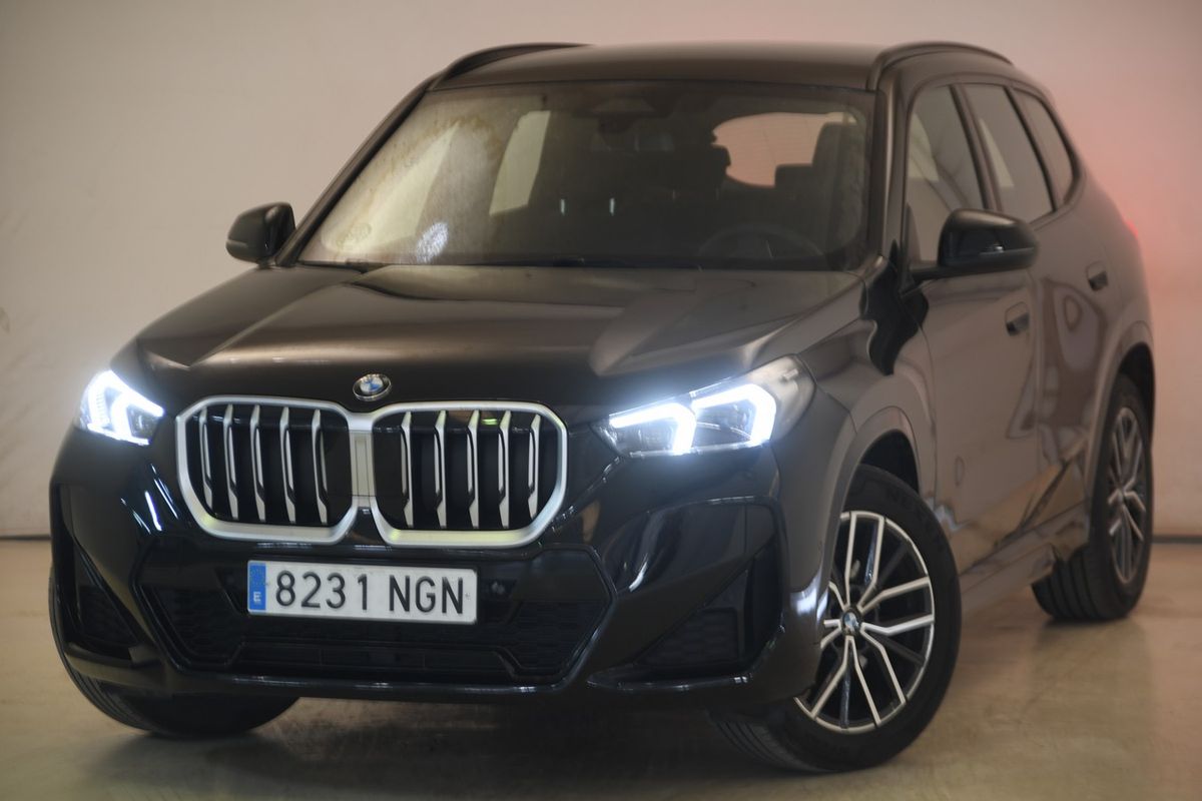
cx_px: 601
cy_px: 400
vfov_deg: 10.8
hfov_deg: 16.1
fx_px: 4240
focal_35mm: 127
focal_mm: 85
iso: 100
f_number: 4.2
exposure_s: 1/4
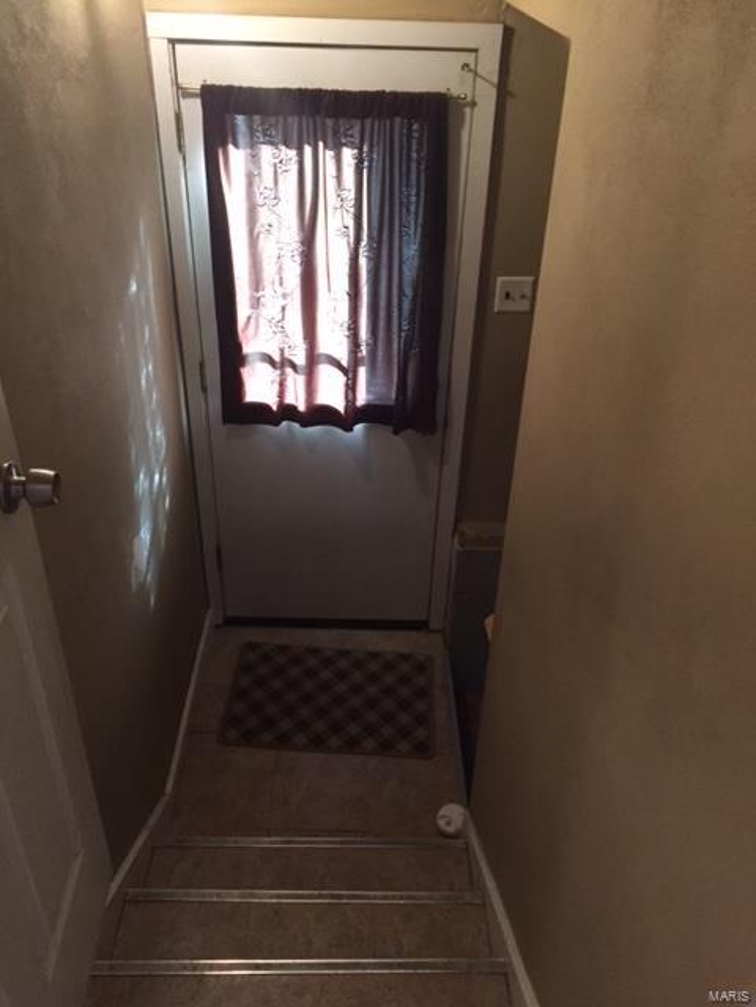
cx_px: 378
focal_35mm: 29
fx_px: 844
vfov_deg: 61.7
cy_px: 504
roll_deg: -2.4
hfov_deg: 48.2
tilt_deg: -28.5
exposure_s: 1/30
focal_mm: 4.15
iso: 250
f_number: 2.2
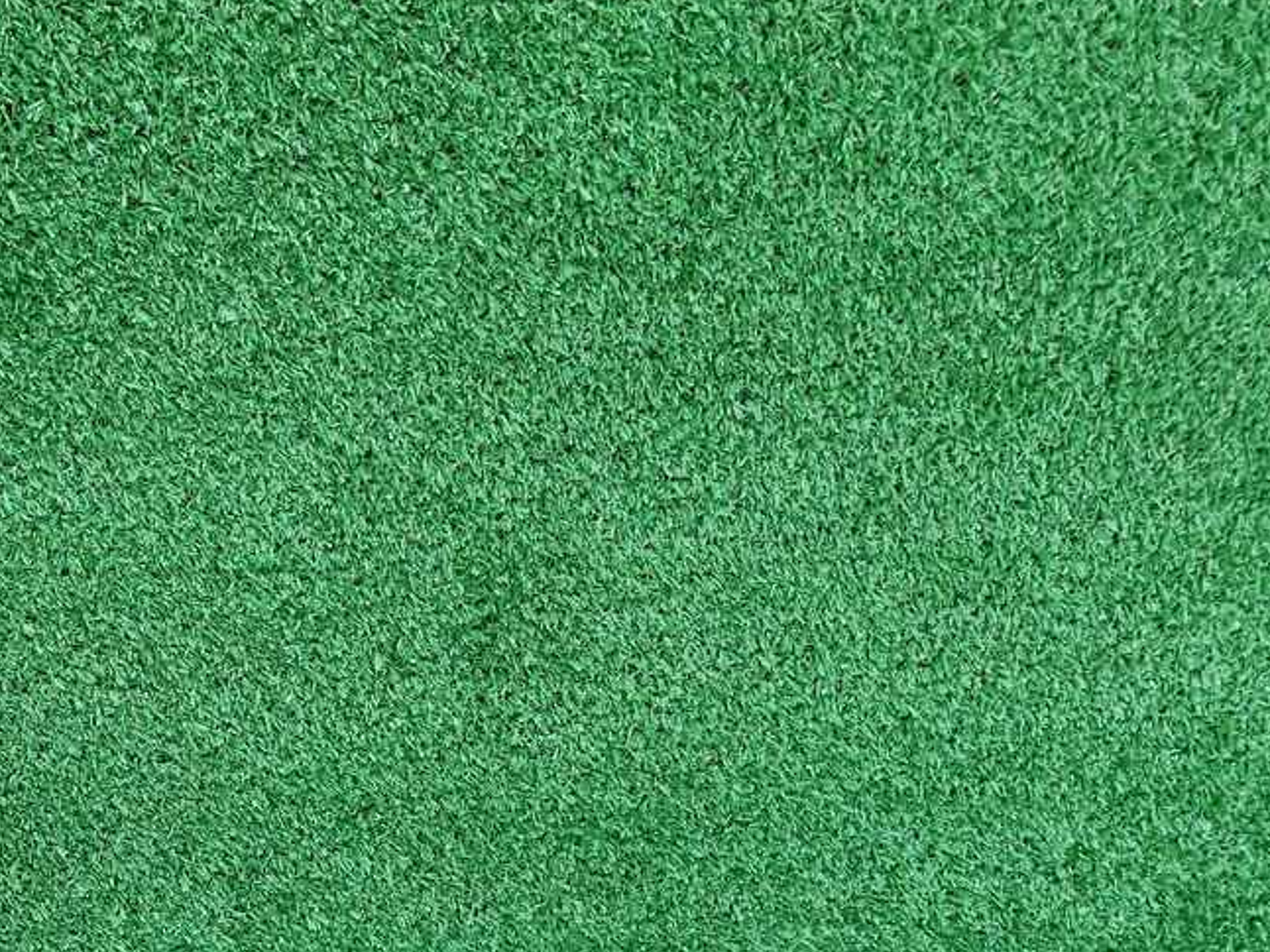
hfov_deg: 30.6
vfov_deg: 24.0
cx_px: -37
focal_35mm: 58
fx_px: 2127
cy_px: 978
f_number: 1.8
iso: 194
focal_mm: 5.4
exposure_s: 1/50
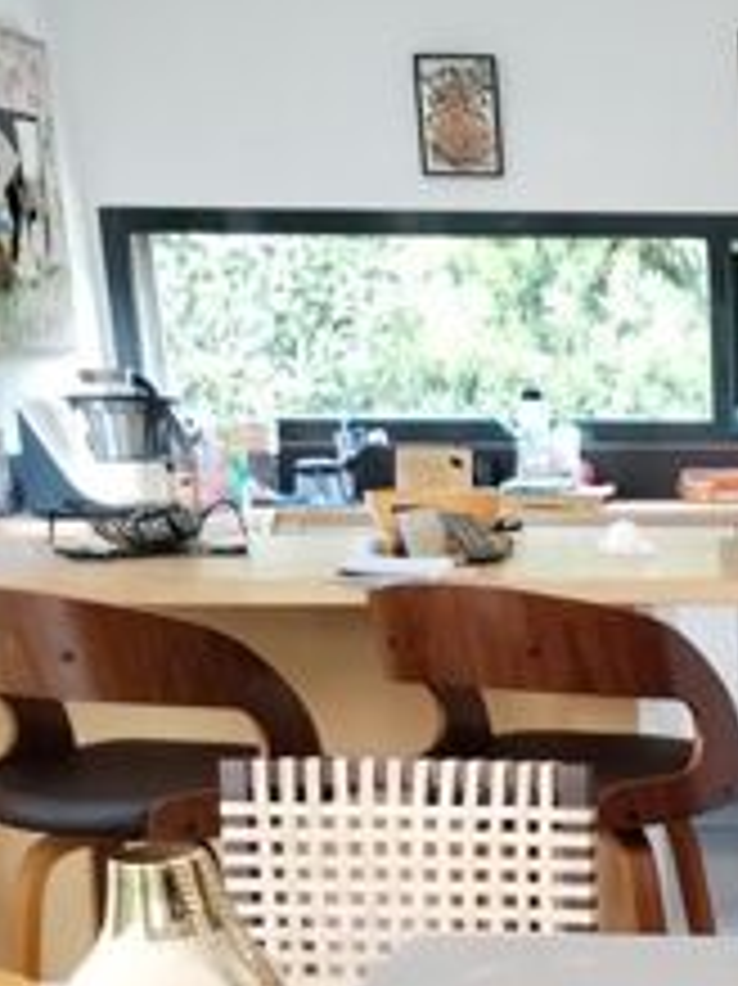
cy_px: 1135
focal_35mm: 76
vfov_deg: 23.7
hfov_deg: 17.9
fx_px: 2162
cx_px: 994
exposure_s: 1/33.3
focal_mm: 4.75
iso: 581
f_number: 1.8
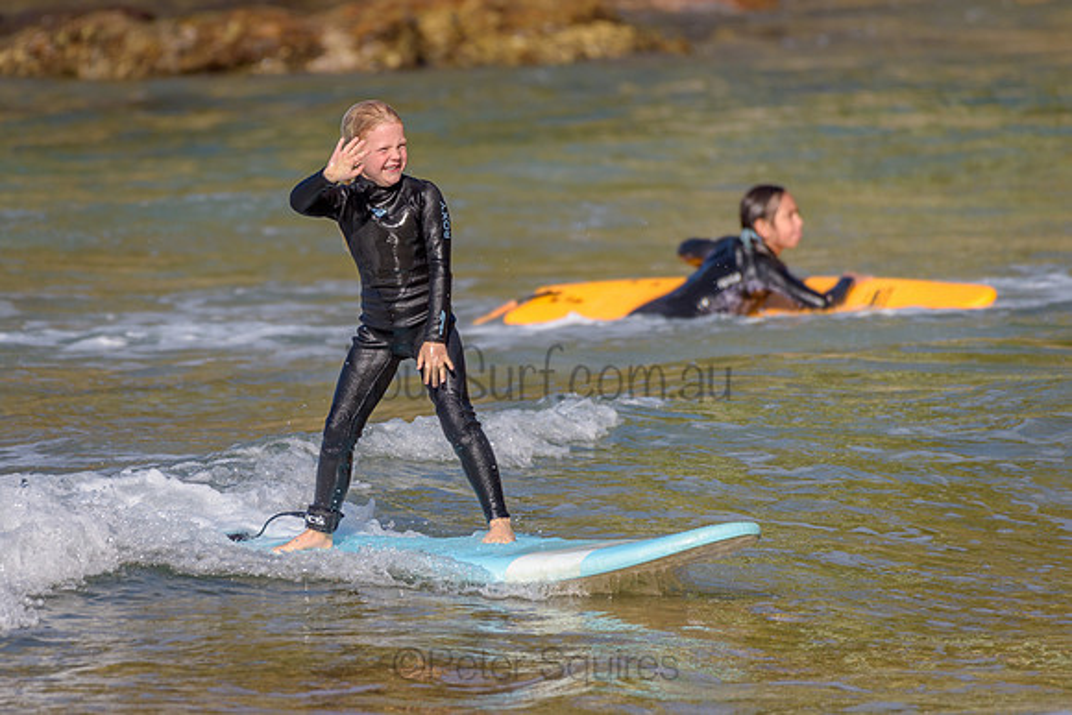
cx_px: 414
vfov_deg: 2.2
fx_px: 18268
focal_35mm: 613
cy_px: 359
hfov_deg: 3.4
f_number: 5.6
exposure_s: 1/2000
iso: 200
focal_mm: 500
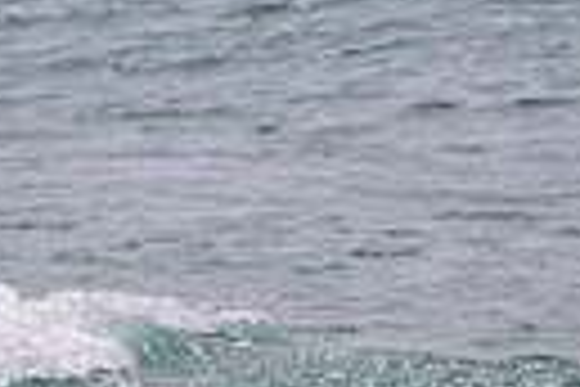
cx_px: -149
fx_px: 67259
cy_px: 477
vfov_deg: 0.3
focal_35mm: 4175
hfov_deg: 0.5
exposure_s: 1/2000
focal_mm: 800
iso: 720
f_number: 11
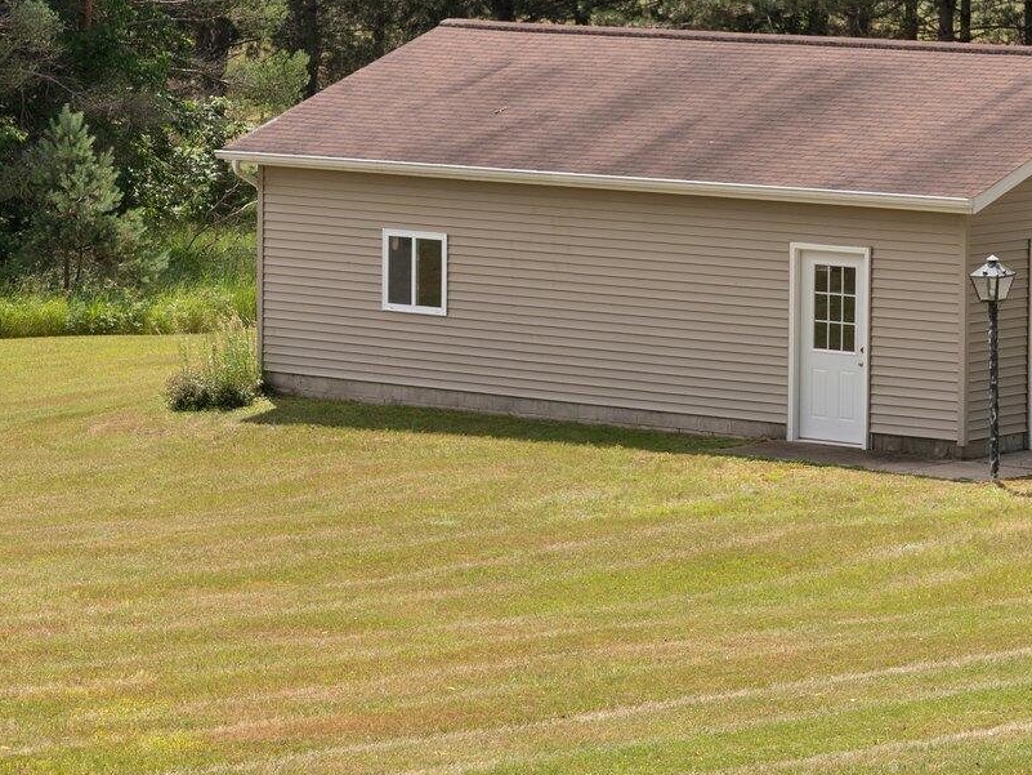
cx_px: 756
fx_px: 5129
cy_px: 152
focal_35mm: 172
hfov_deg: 11.5
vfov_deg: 8.6
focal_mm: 70
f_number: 8
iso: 320
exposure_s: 1/500
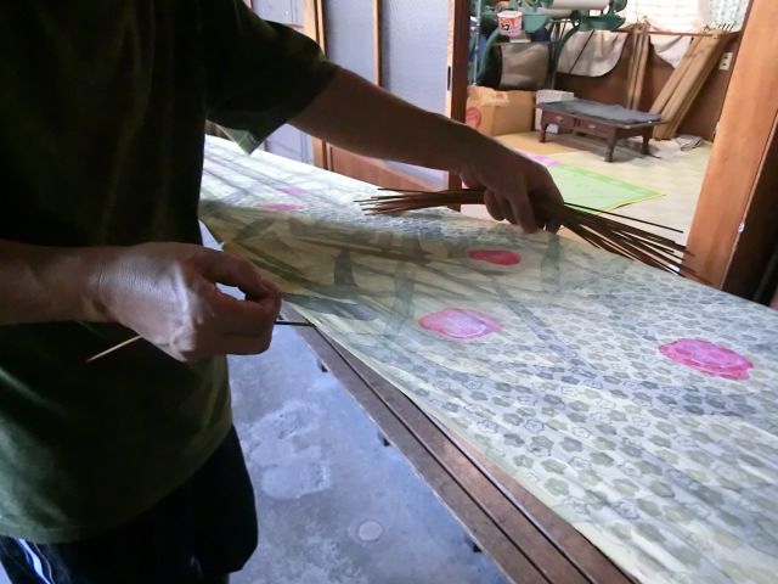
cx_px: 389
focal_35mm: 24
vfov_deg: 56.8
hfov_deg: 71.6
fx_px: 539
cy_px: 292
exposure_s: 1/30
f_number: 3
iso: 800
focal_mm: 4.24
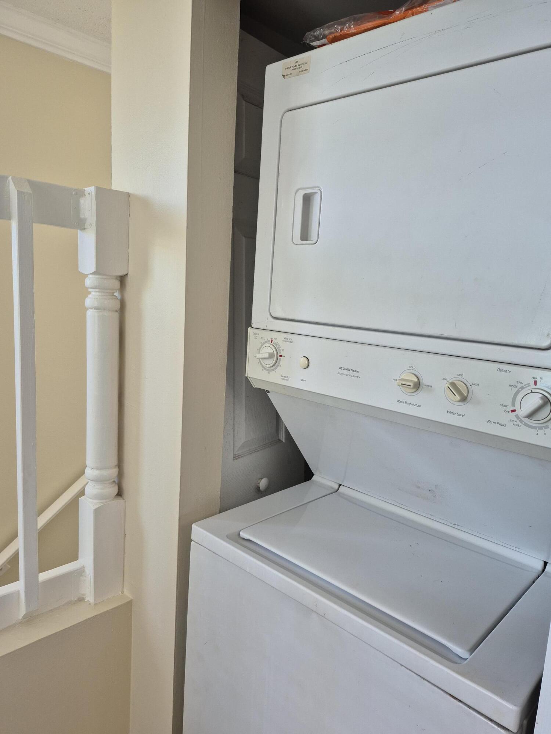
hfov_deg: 58.9
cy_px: 367
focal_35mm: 23
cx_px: 276
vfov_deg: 73.9
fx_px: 488
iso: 125
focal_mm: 5.4
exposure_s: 1/120
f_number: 1.8
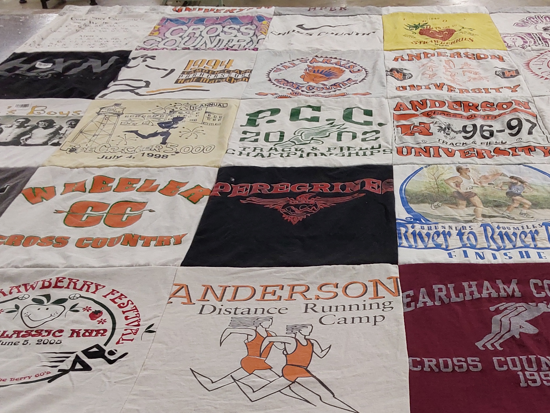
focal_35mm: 44
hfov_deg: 42.4
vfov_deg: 32.1
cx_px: 366
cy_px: 324
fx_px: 699
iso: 80
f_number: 1.9
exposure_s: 1/60
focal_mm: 2.91
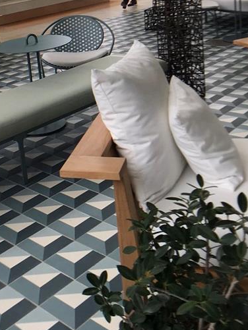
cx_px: 65
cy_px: 43
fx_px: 640
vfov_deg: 28.0
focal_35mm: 67
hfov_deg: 21.8
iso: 20
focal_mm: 3.99
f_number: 1.8
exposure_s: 1/725
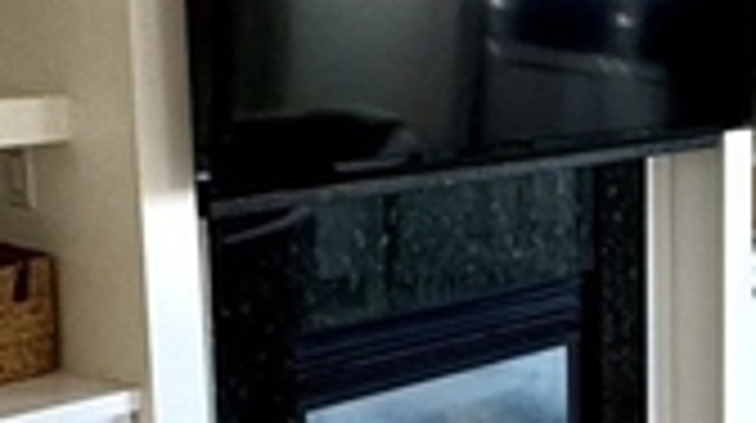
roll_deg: -2.4
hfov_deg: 20.8
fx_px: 1862
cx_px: 994
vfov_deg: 12.9
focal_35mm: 93
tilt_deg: -10.4
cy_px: 270
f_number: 2.2
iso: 125
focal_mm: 2.22
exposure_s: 1/120
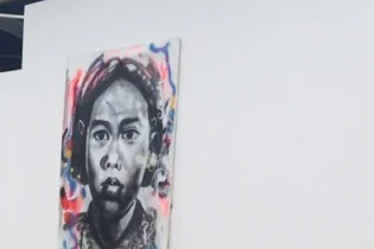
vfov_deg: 13.6
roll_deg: -2.0
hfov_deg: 18.6
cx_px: -171
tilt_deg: -6.7
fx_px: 1018
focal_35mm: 98
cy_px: 281
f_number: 2.2
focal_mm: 4.15
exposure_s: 1/124
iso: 32
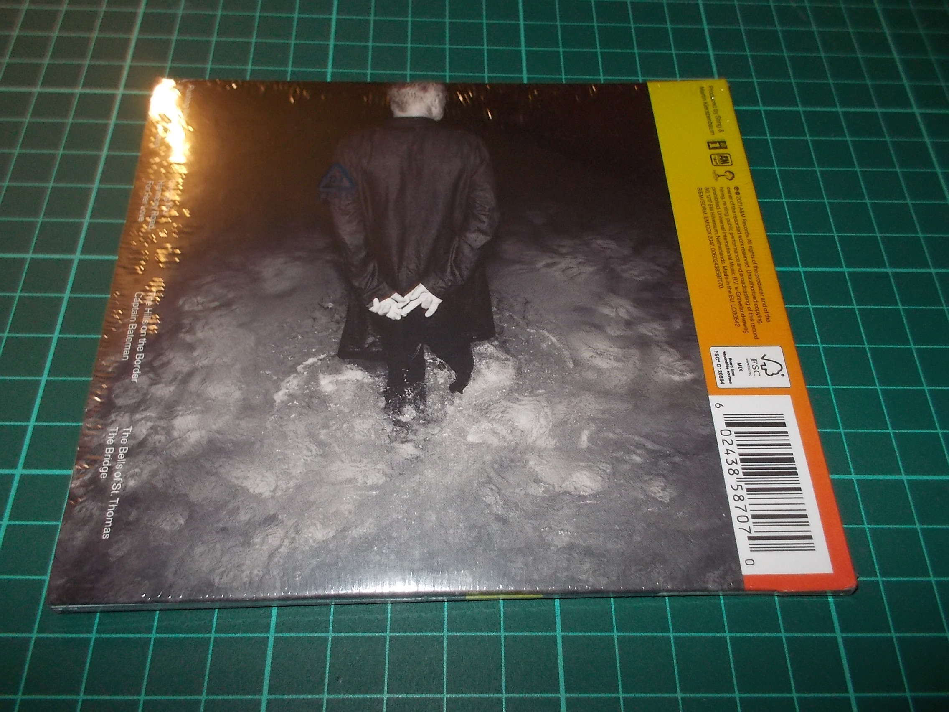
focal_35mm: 29
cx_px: 474
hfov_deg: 61.7
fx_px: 795
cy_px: 356
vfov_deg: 48.2
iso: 200
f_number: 3.3
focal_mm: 4.1
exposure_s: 1/30
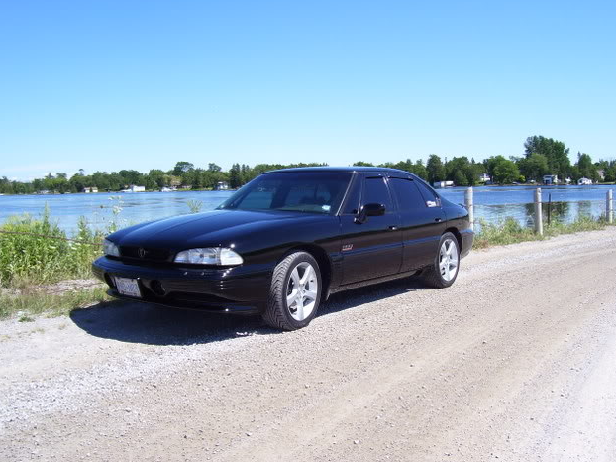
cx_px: 314
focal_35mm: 35
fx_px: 623
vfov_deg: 40.7
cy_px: 232
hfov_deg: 52.6
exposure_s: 1/500
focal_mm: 5.6
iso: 80
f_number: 4.8
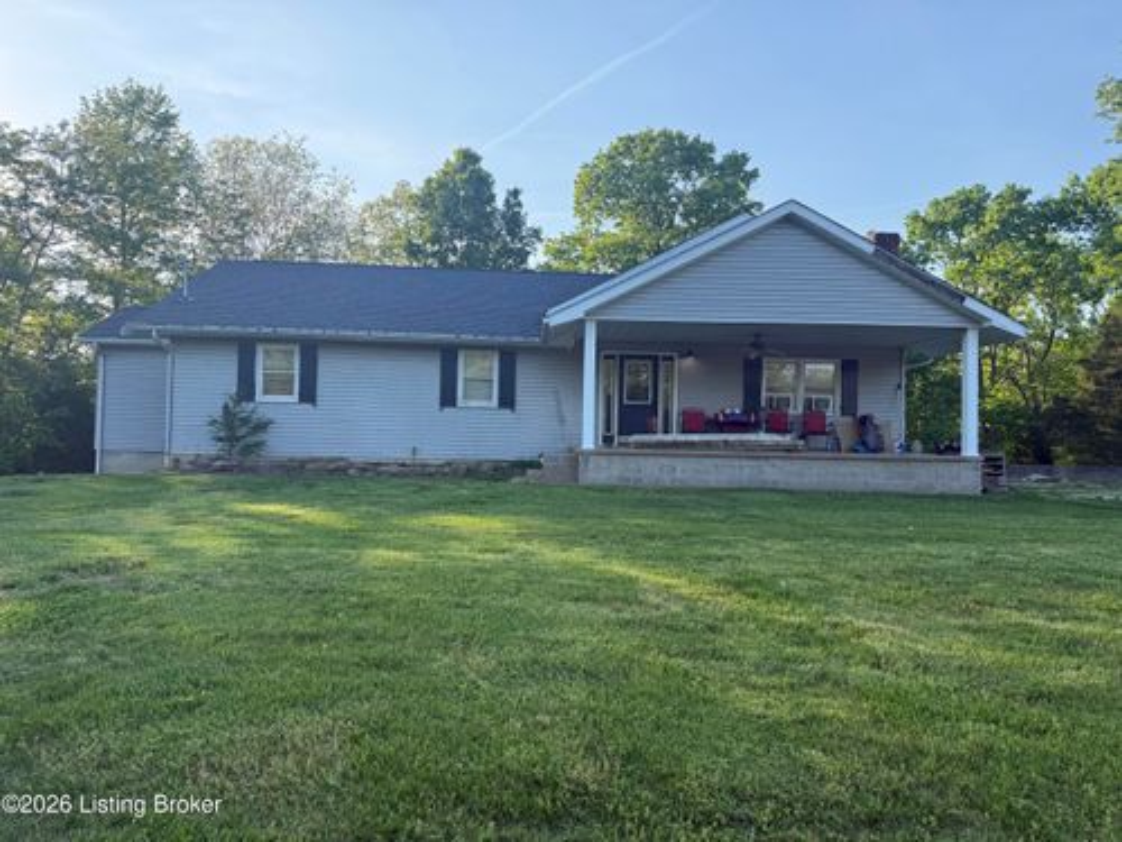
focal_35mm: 24
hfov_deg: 71.6
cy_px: 421
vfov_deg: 56.8
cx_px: 561
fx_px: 778
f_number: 1.78
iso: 100
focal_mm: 6.76
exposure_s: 1/1618
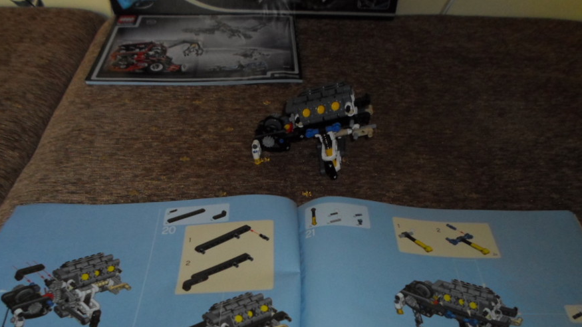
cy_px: 219
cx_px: 295
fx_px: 432
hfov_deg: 67.9
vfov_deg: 40.9
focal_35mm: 28
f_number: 2.5
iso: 400
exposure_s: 1/15
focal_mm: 4.5
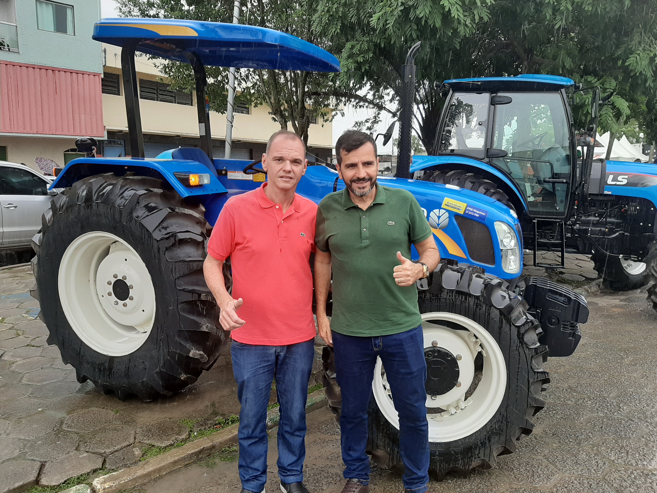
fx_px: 493
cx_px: 328
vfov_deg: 53.1
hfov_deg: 67.3
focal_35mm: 26
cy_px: 246
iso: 40
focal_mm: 3.93
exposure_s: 1/531
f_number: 1.7
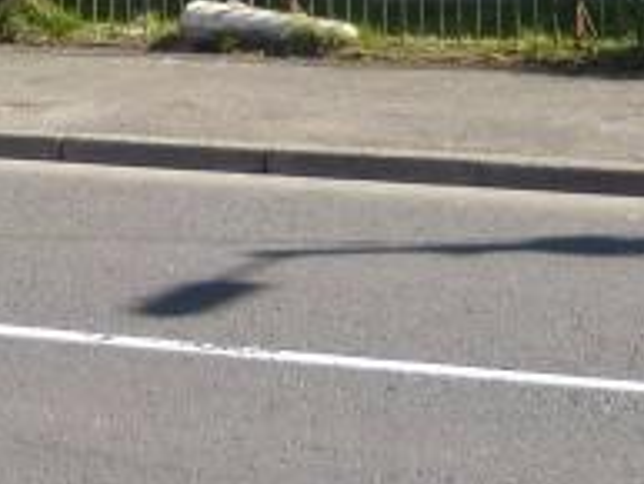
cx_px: 93
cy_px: -628
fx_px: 2867
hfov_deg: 12.7
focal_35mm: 154
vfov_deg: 8.8
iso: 100
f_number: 3.5
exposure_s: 1/500
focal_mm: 5.2
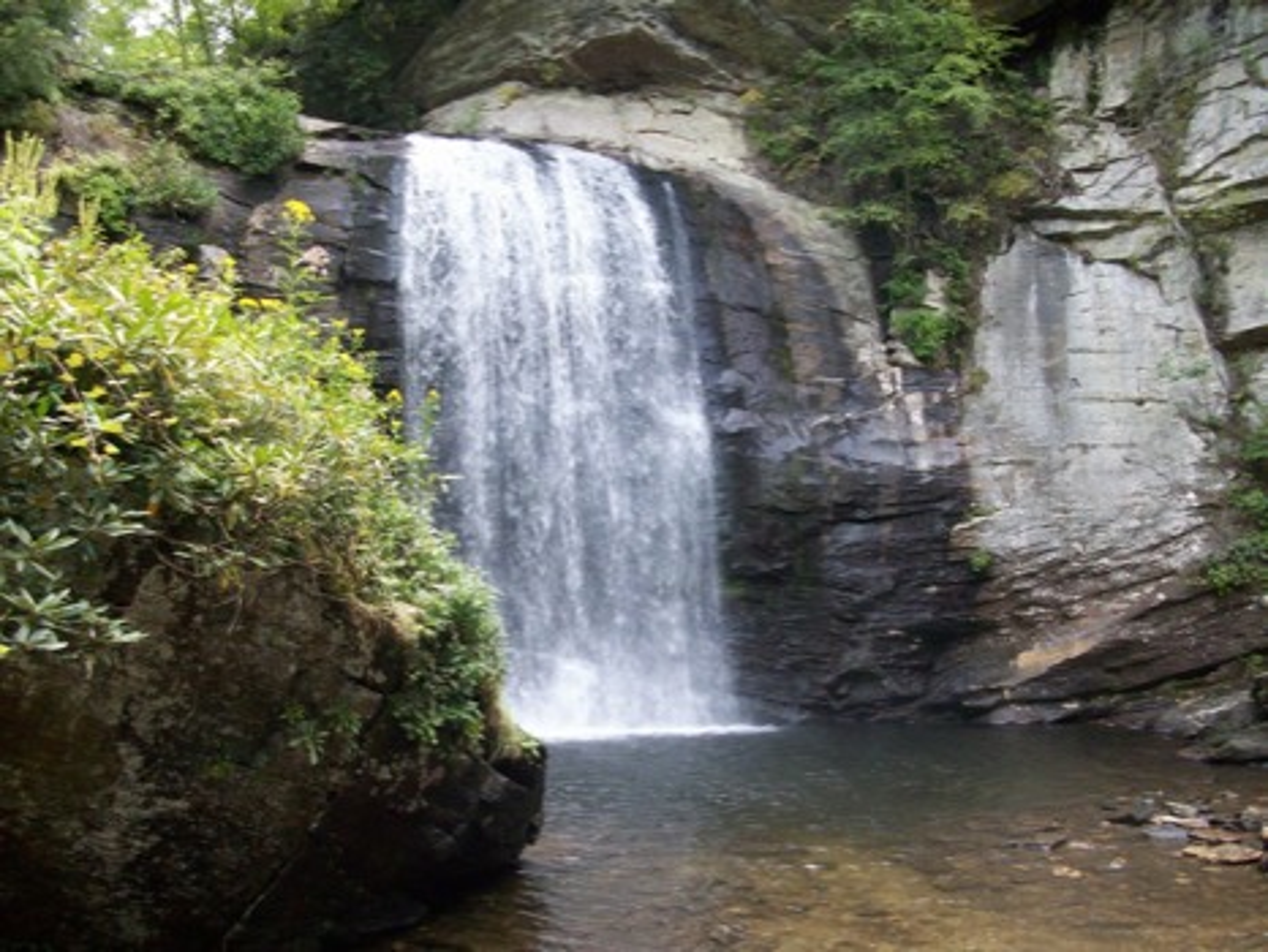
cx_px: 634
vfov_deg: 41.8
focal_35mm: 34
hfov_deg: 53.9
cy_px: 476
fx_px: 1246
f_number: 2.8
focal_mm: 5.7
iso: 160
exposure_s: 1/128
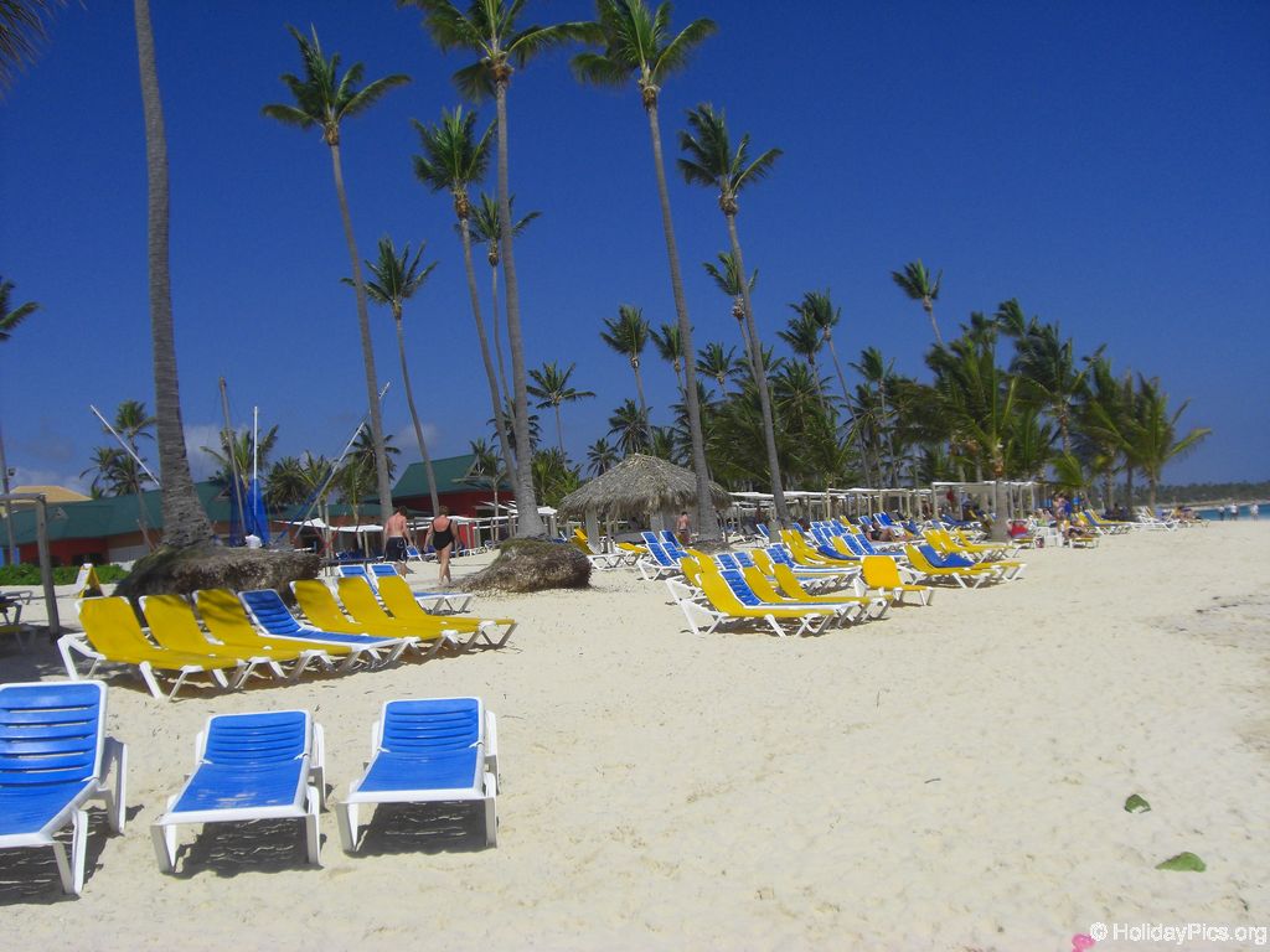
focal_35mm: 38
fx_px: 1394
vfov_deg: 37.7
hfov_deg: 49.0
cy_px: 476
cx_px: 635
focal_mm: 6.2
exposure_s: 1/400
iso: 64
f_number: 8
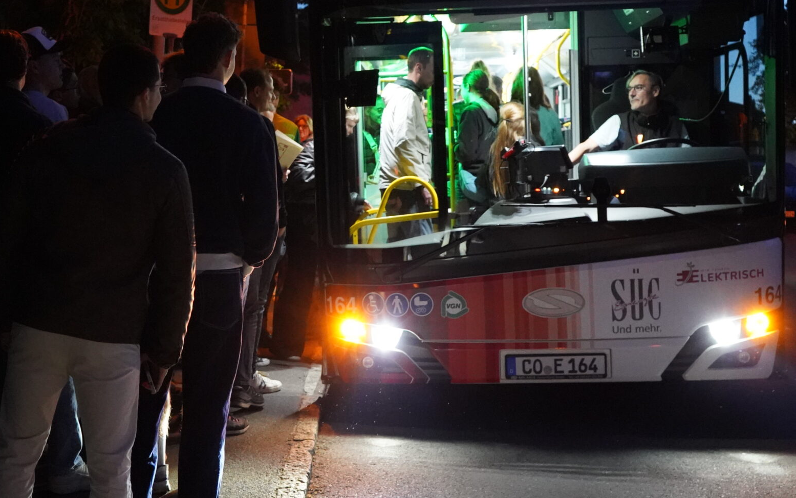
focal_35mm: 52
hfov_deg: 38.7
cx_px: 313
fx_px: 1128
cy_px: 189
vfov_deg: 24.8
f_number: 3.5
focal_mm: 31
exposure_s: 1/100
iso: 12800
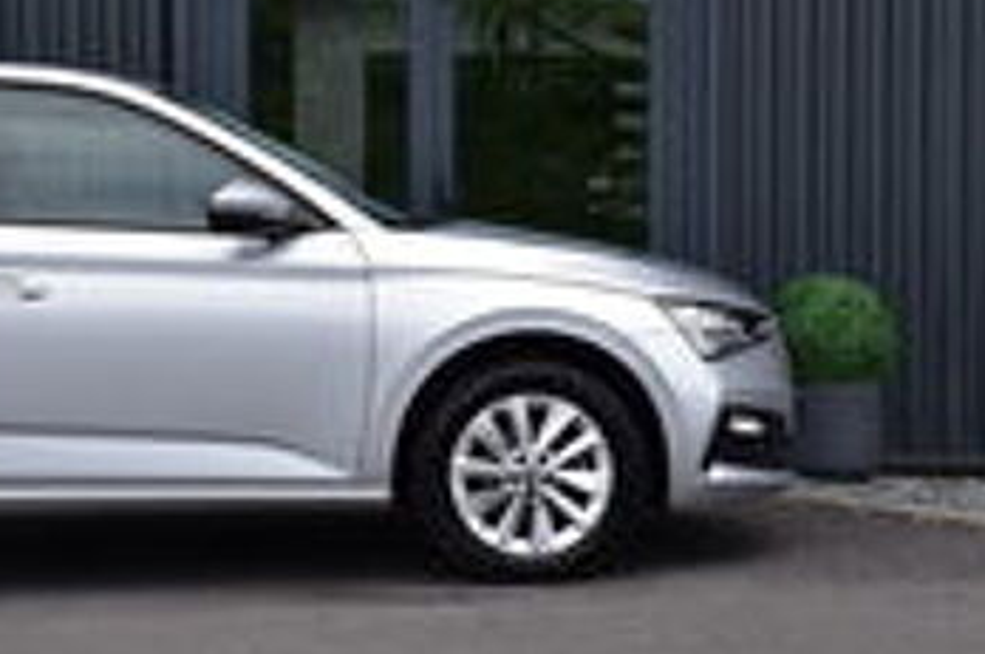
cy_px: 270
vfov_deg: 15.7
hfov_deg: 23.4
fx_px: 2377
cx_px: 560
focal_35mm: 87
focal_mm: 42
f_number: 10
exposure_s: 1/250
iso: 400
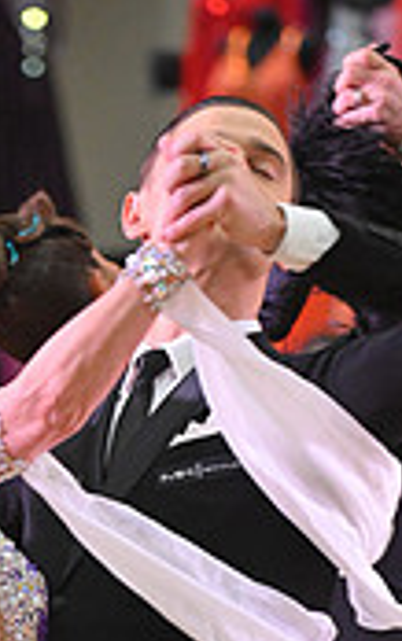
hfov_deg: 2.2
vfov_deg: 3.5
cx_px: -65
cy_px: 917
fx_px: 10413
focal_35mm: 595
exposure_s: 1/400
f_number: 5
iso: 3200
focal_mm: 175
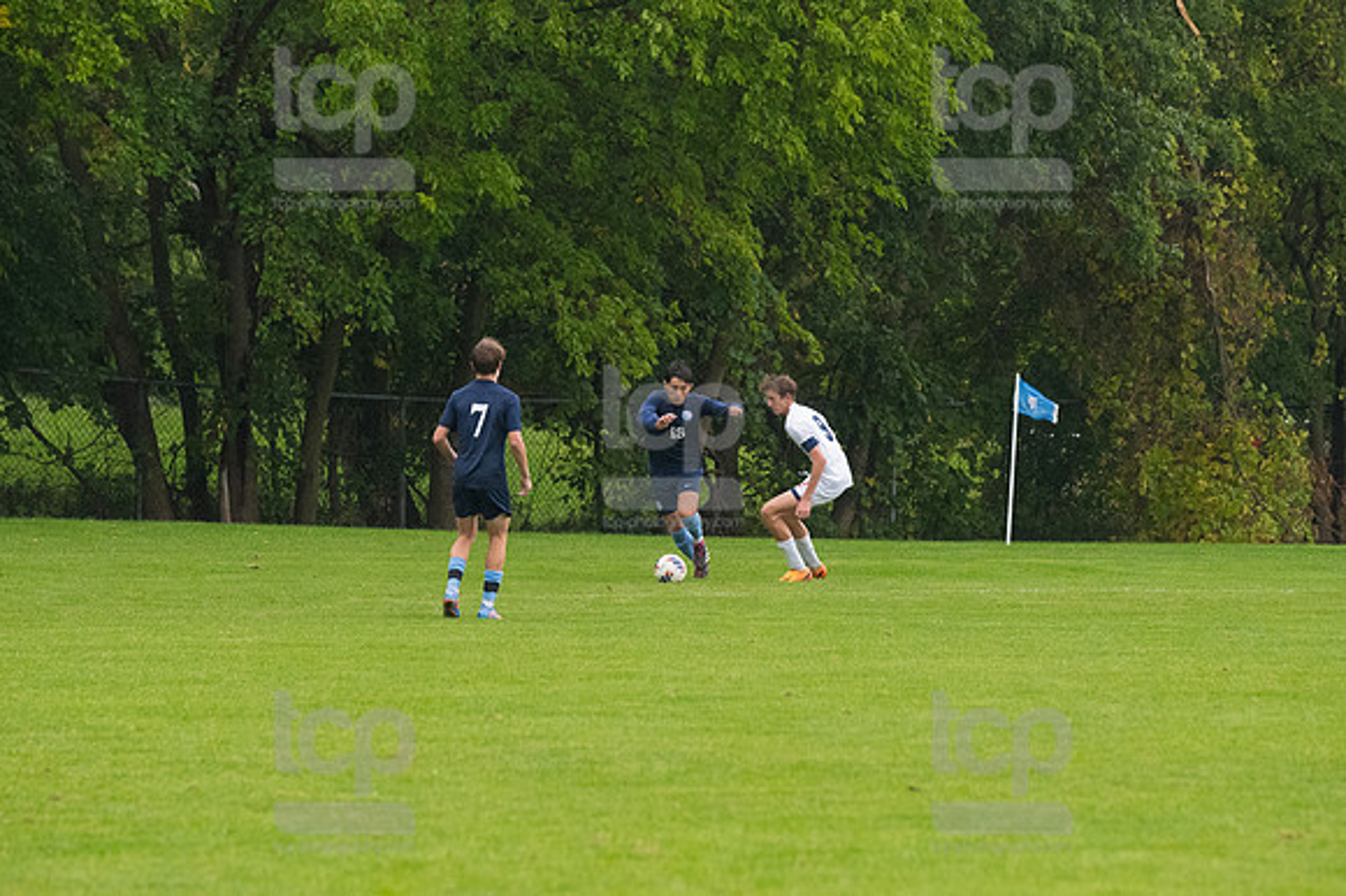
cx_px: 673
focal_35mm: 300
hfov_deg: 6.9
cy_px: 448
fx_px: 11210
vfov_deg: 4.6
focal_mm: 200
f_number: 4.5
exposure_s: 1/2000
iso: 2500
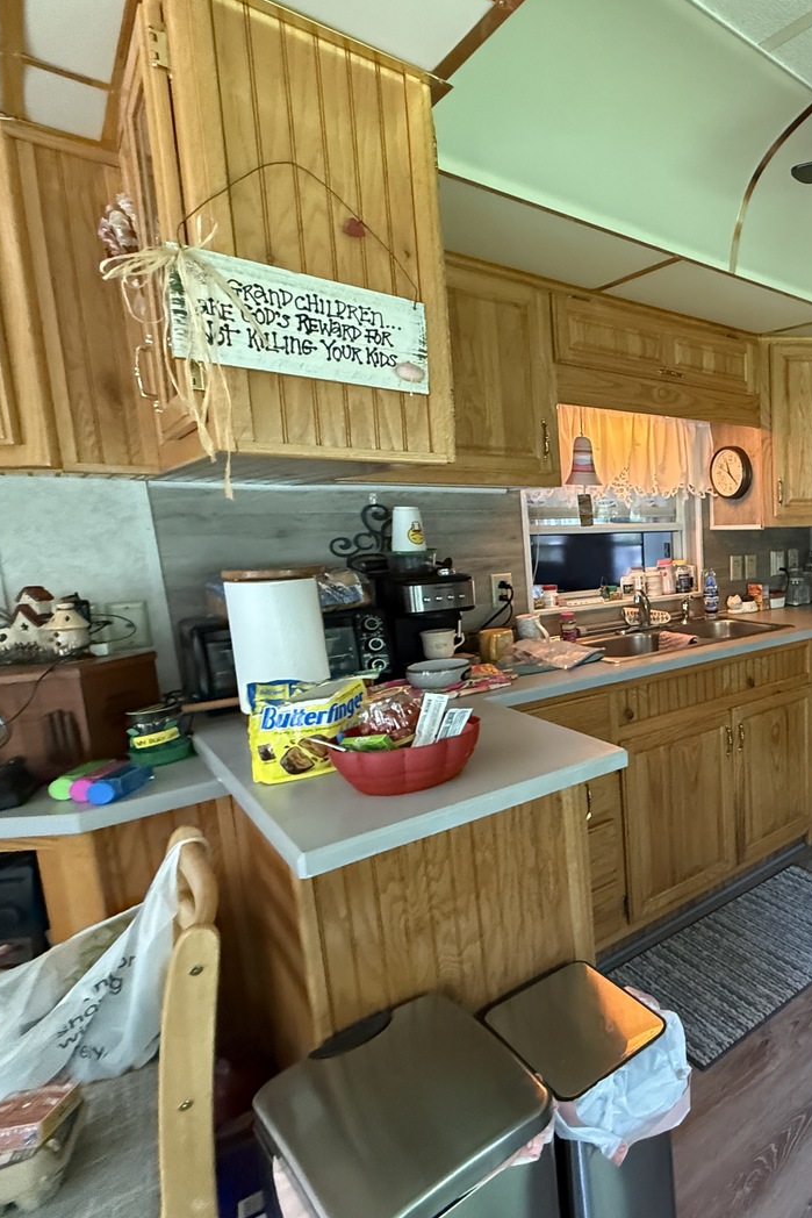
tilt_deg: -6.3
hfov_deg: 49.4
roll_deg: +0.6
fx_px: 676
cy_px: 600
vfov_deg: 84.0
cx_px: 827
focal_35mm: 20
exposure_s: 1/60
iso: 640
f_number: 2.2
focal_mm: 2.22
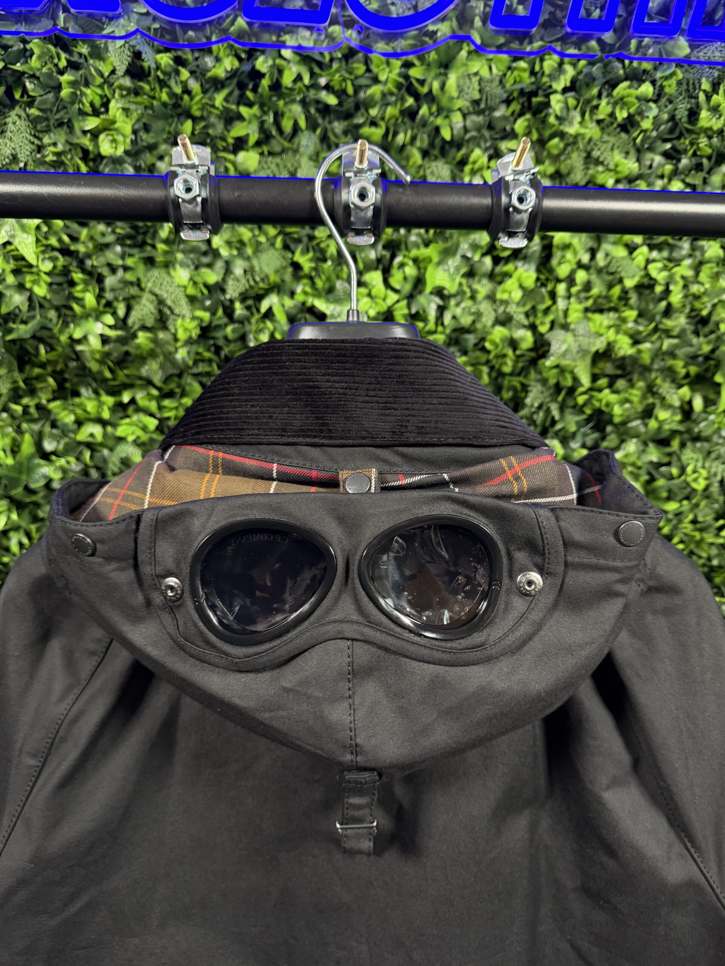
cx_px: 362
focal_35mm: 24
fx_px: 670
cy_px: 483
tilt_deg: -11.3
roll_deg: -1.1
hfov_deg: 56.8
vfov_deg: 71.6
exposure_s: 1/50
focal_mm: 6.76
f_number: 1.78
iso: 640
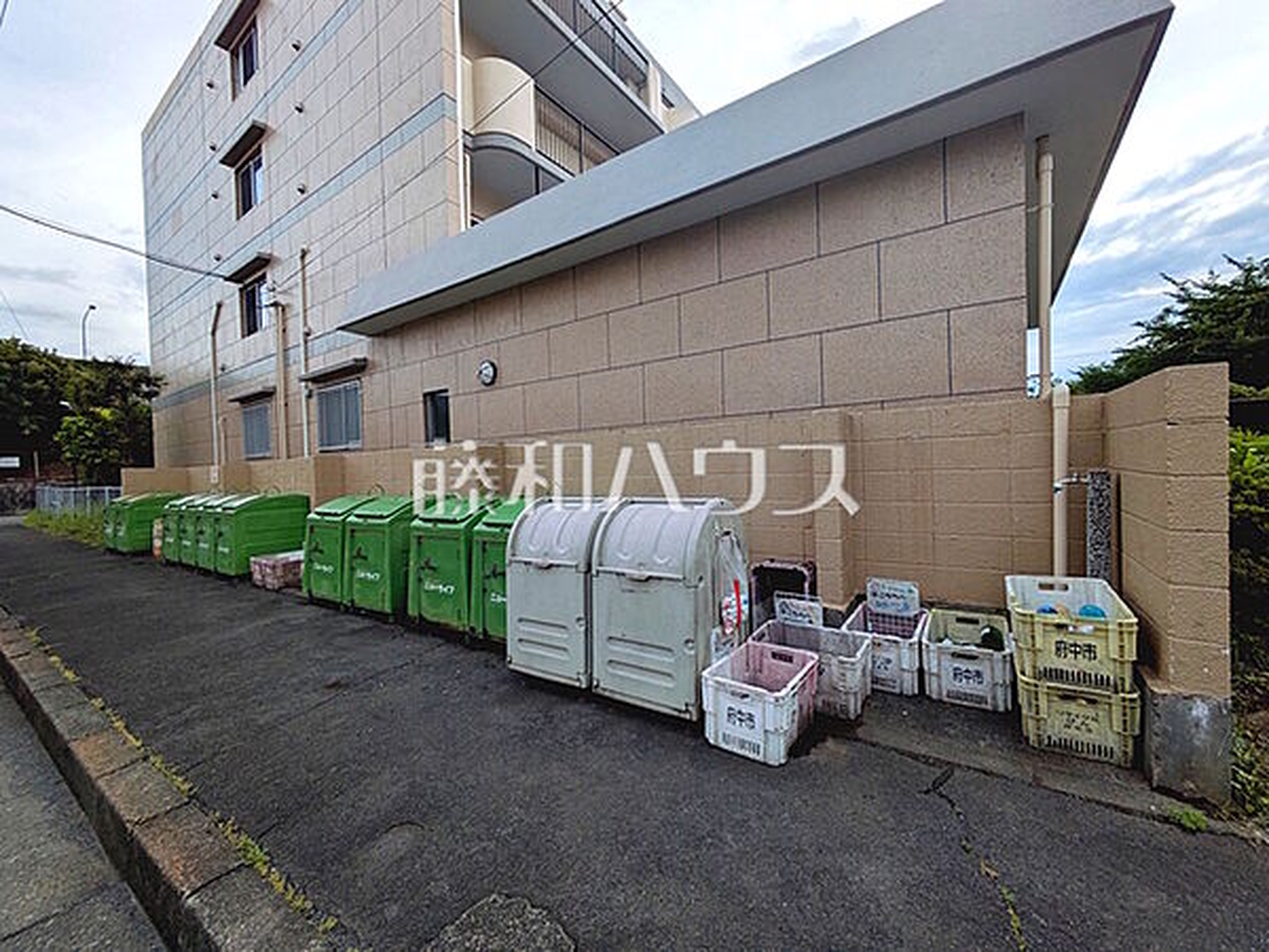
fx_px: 513
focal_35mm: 14
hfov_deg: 102.1
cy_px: 476
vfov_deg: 85.7
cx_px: 634
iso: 51
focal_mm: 1.83
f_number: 2.2
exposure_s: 1/1070
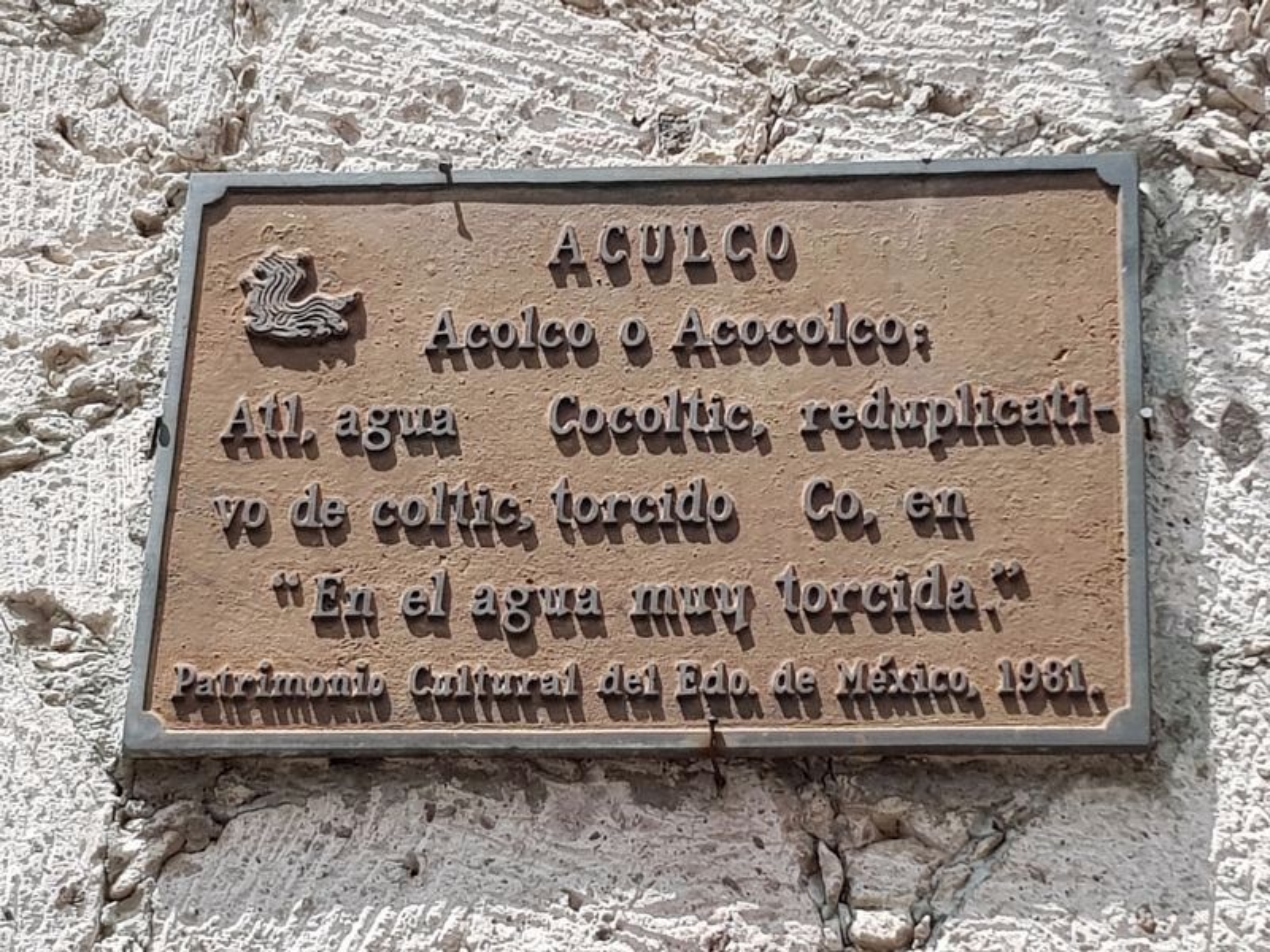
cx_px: 635
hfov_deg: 67.3
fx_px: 954
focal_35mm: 26
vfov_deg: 53.1
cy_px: 476
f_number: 1.7
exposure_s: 1/1356
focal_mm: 4.2
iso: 40
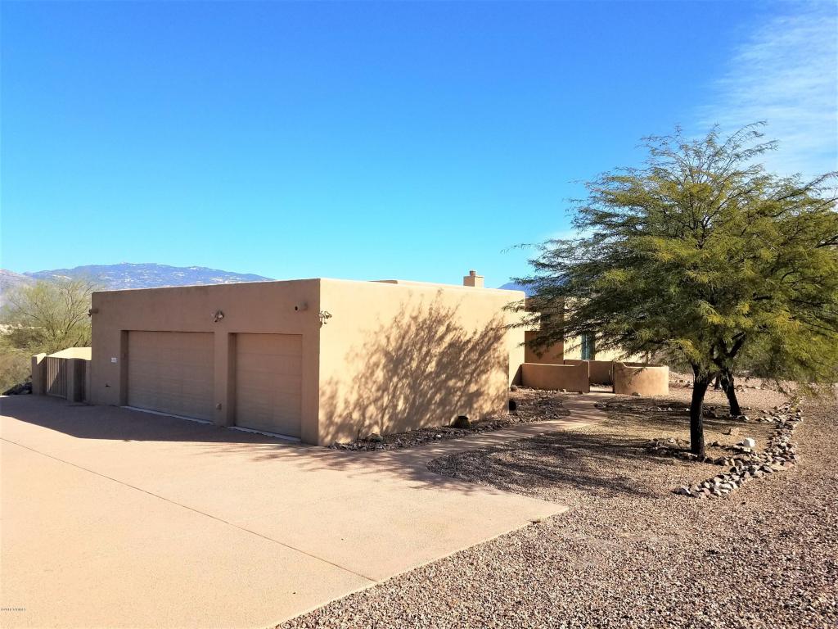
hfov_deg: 67.3
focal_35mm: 26
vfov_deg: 53.1
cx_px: 419
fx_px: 629
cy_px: 314
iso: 40
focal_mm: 4.2
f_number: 1.7
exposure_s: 1/2136
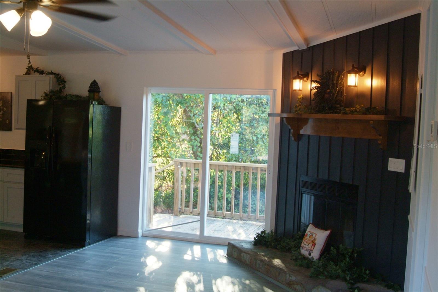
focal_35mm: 42
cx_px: 219
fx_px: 511
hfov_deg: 46.4
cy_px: 146
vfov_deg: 31.9
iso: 1600
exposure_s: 1/60
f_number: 5.6
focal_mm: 28
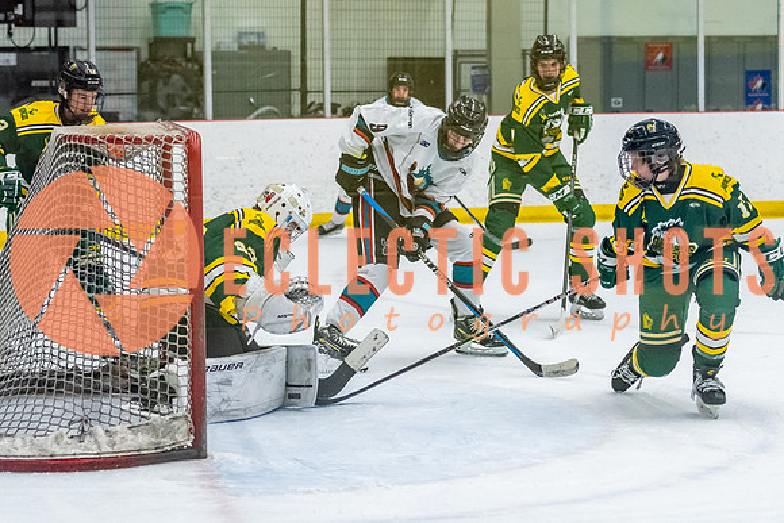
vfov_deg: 11.8
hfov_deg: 17.6
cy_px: 268
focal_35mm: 116
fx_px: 2525
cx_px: 392
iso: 4000
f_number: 2.8
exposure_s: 1/800
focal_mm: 70
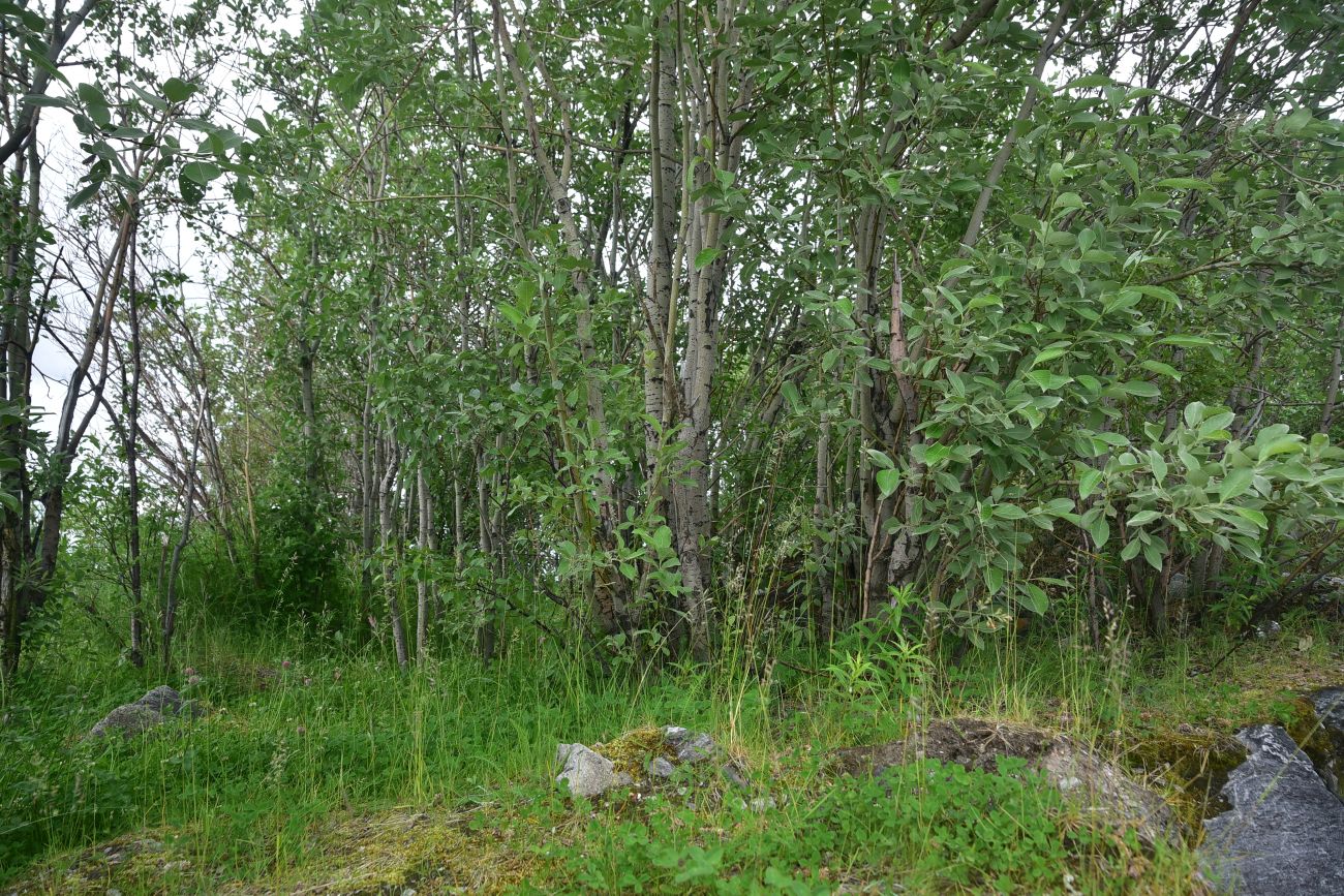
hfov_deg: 58.7
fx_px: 1195
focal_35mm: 32
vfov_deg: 41.1
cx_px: 672
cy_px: 448
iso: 500
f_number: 8
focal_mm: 32
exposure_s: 1/200
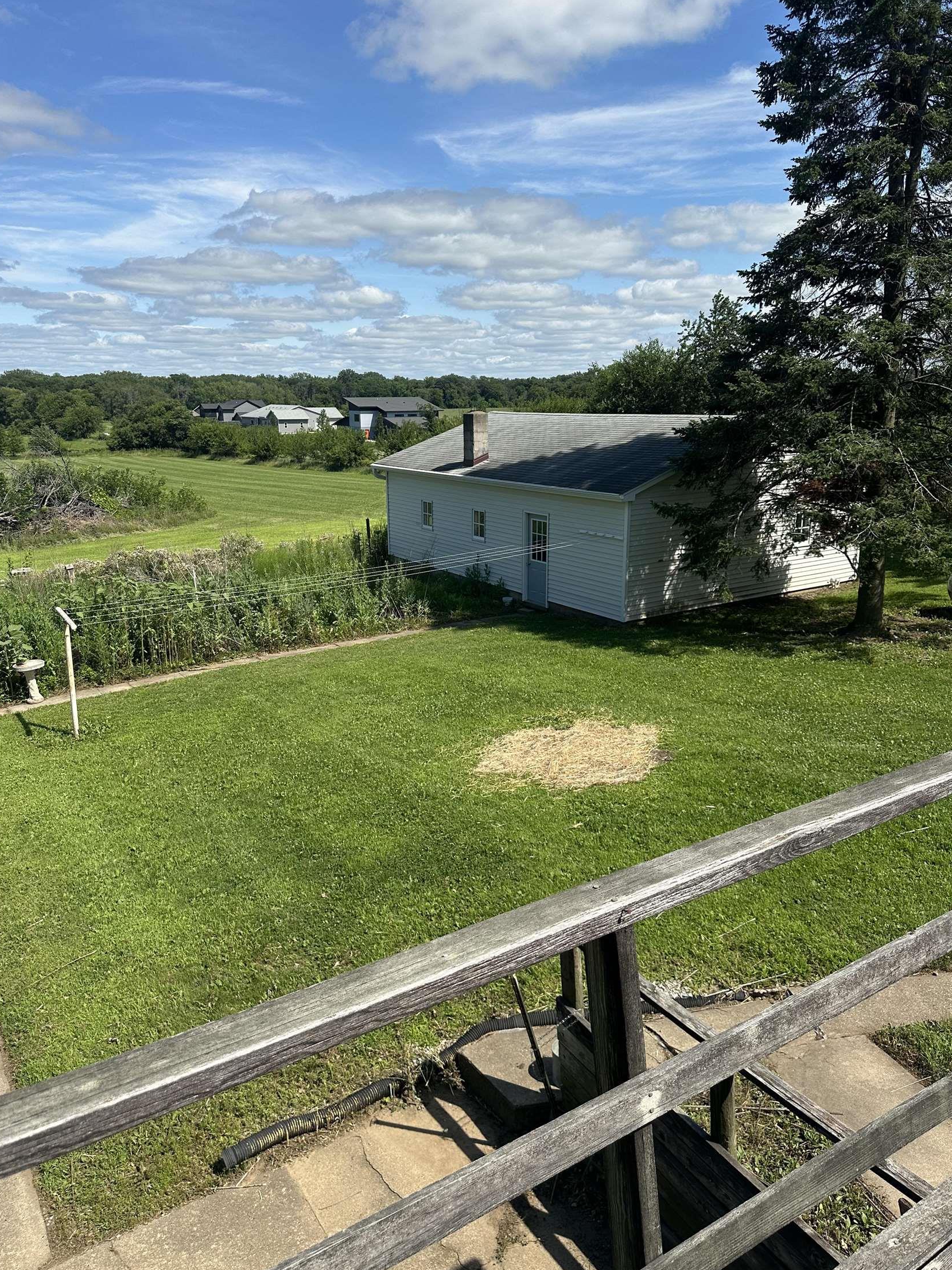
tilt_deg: -14.3
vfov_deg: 69.4
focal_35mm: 25
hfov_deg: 54.9
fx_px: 917
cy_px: 631
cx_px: 462
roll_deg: +0.2
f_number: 1.78
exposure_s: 1/4348
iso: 80
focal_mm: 6.86
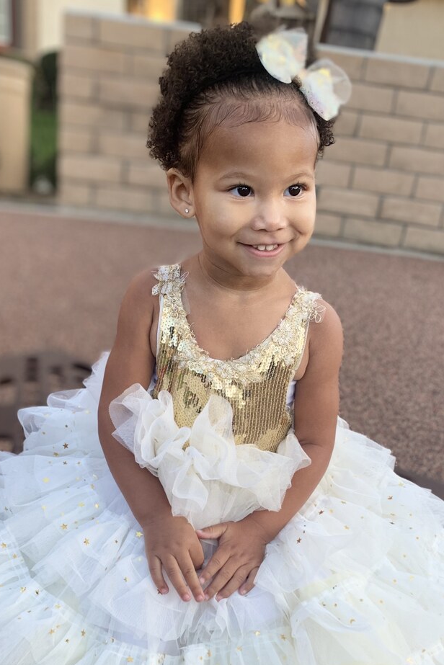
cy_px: 504
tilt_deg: -27.8
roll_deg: -7.1
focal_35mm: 41
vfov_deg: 45.6
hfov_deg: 32.6
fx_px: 758
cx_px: 235
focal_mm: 4.25
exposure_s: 1/122
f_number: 1.8
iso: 25
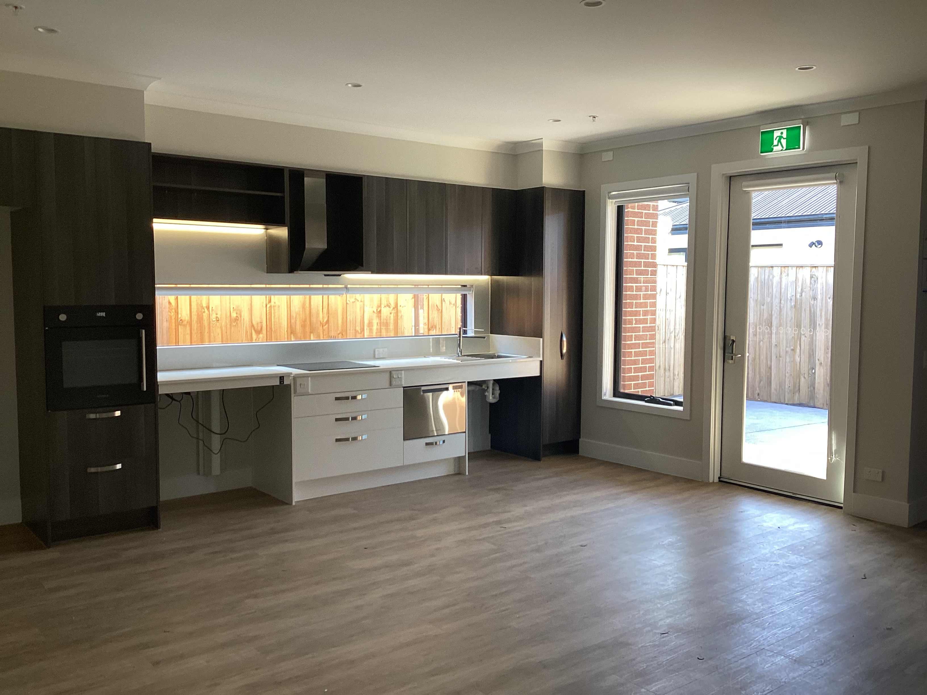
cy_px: 348
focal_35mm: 31
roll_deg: -0.6
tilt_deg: -4.0
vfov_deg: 45.4
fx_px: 830
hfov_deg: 58.4
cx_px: 464
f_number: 2.4
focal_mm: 3.3
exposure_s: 1/100
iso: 80
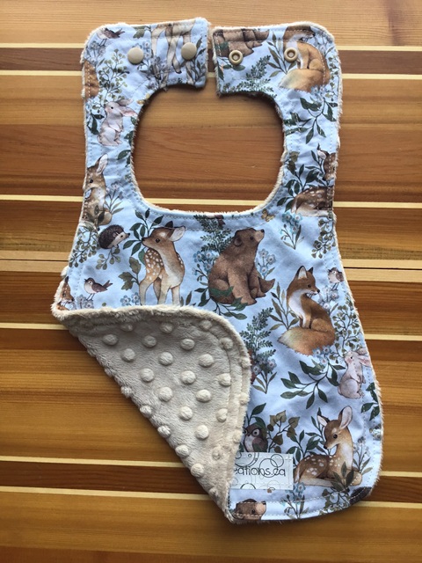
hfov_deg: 45.4
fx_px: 504
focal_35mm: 31
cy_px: 282
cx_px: 211
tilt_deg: -86.6
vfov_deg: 58.4
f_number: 2.4
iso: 32
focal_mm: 3.3
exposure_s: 1/60
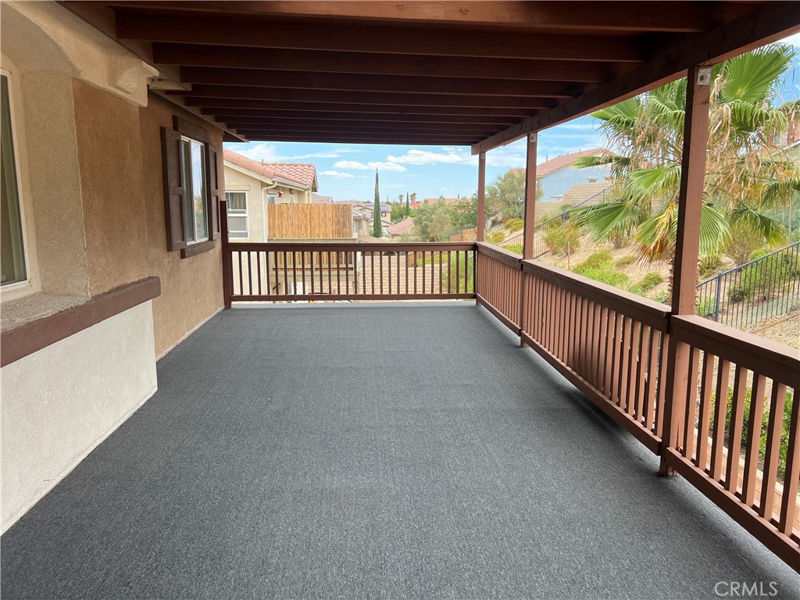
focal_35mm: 26
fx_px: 601
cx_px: 400
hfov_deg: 67.3
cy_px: 300
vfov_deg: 53.1
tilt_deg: -8.4
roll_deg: +0.5
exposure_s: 1/873
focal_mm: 5.7
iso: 50
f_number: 1.5
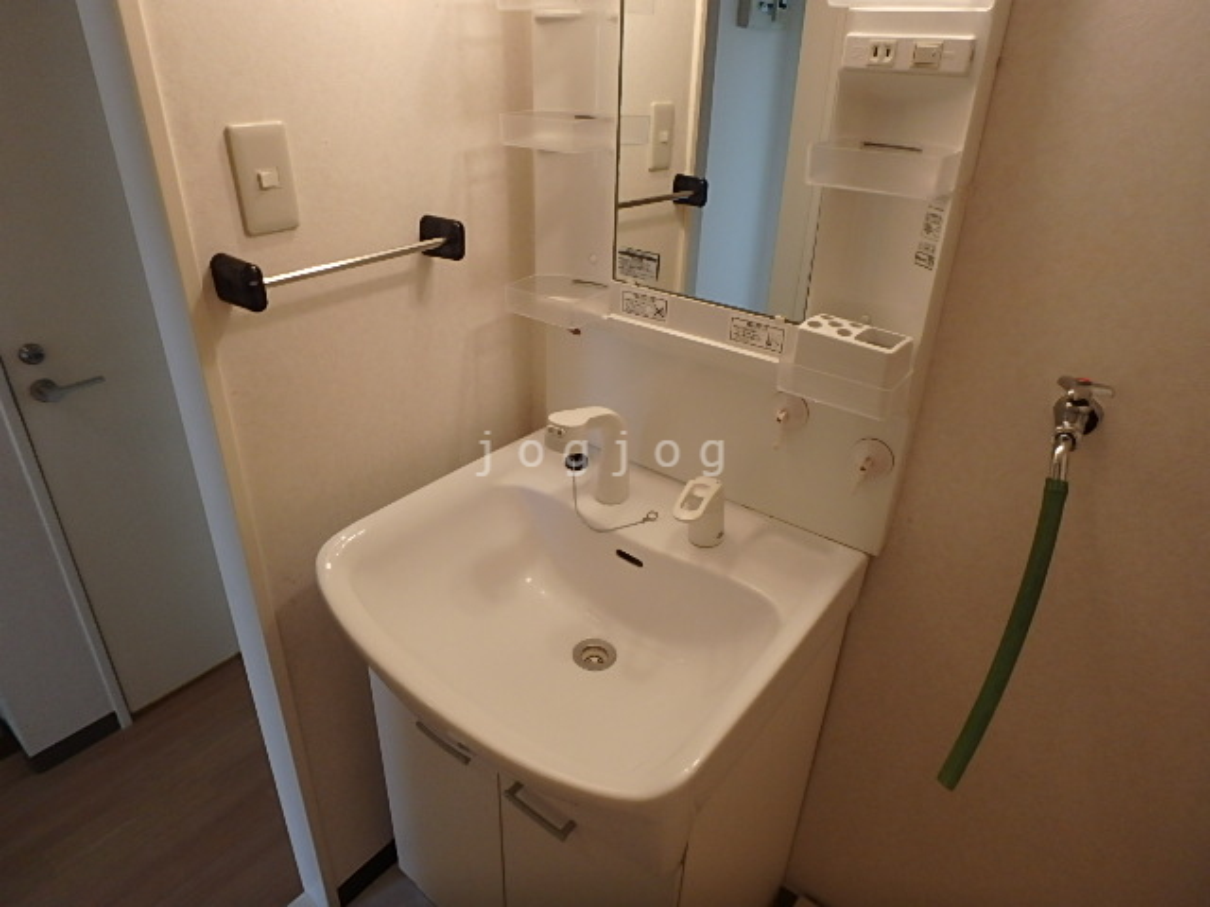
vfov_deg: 63.4
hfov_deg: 79.0
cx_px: 605
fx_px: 734
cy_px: 454
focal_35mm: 21
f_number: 3.5
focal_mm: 3.7
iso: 200
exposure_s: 1/40
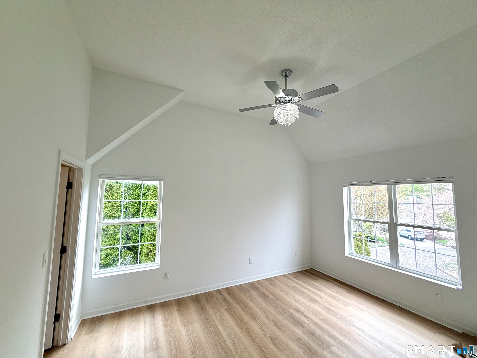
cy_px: 179
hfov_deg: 102.1
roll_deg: +0.1
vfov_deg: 85.7
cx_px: 238
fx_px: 193
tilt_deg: +4.9
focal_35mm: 14
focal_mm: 2.22
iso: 50
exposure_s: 1/120
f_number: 2.2
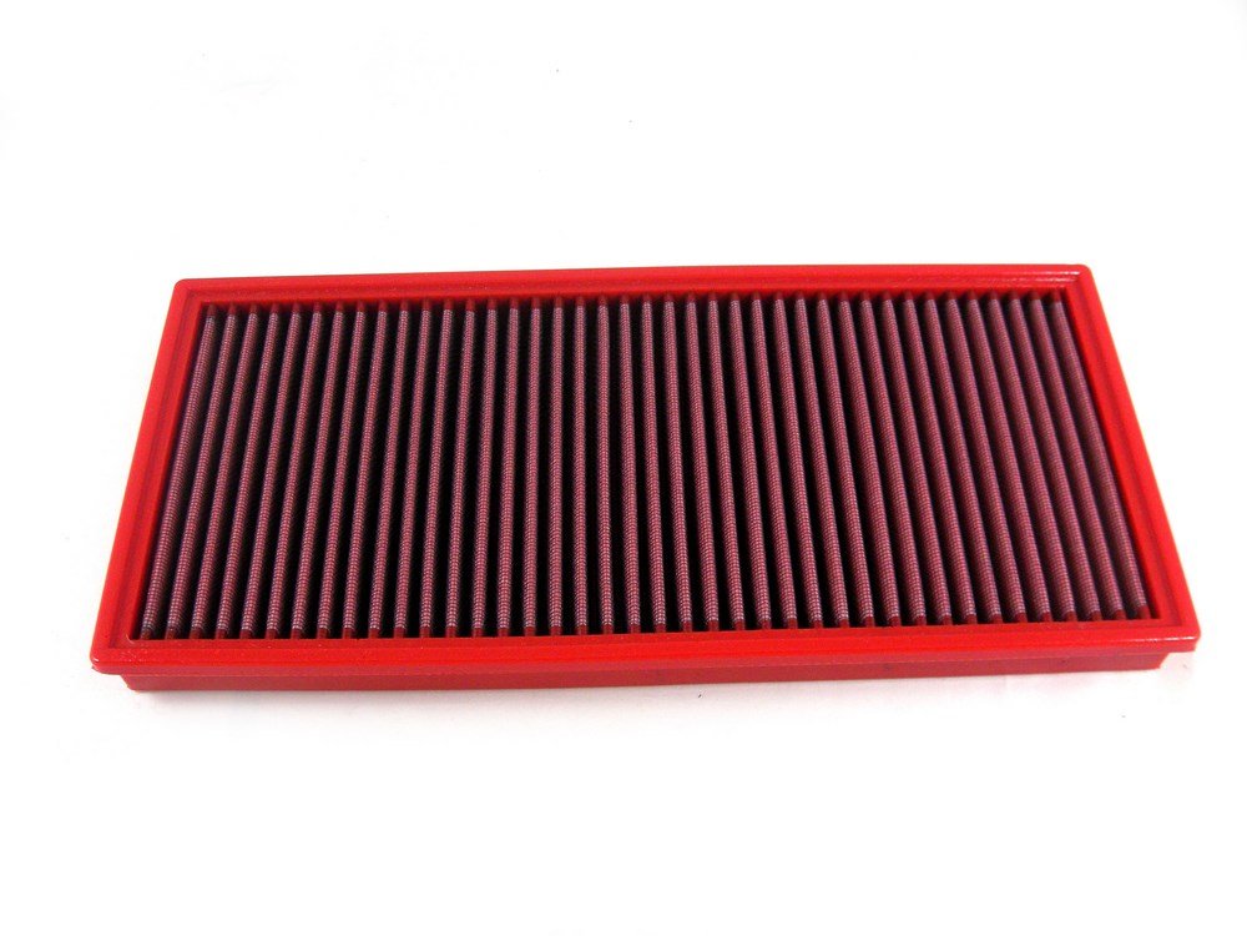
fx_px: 1261
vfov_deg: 40.7
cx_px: 624
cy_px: 468
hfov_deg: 52.6
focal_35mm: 35
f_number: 2.8
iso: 148
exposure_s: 1/56.4
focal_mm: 5.7
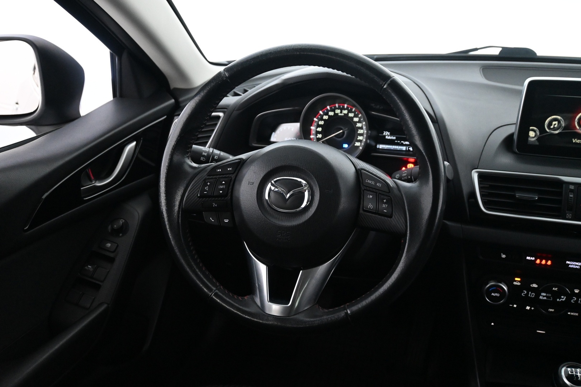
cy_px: 194
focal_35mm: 34
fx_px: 545
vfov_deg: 39.1
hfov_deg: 56.1
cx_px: 290
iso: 4000
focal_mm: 22.5
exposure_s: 1/60
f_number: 4
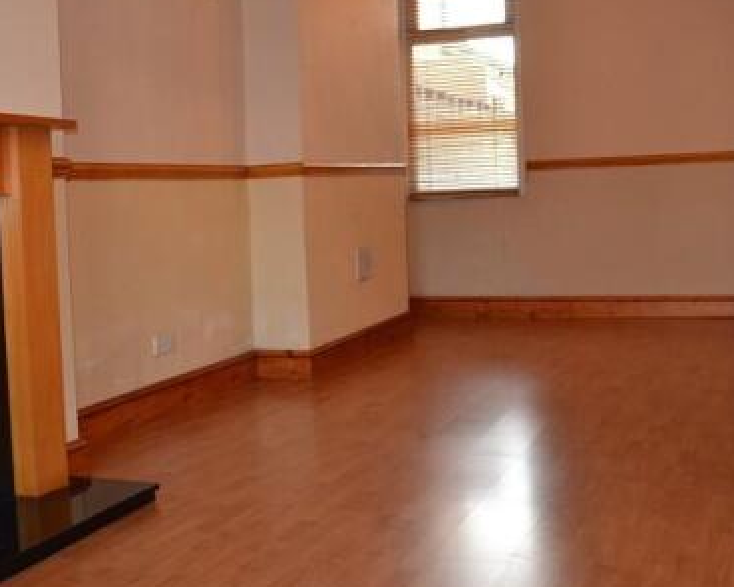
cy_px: 220
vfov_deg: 33.3
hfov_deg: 41.1
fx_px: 977
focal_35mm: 45
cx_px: 314
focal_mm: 18
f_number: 3.5
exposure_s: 1/60
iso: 720
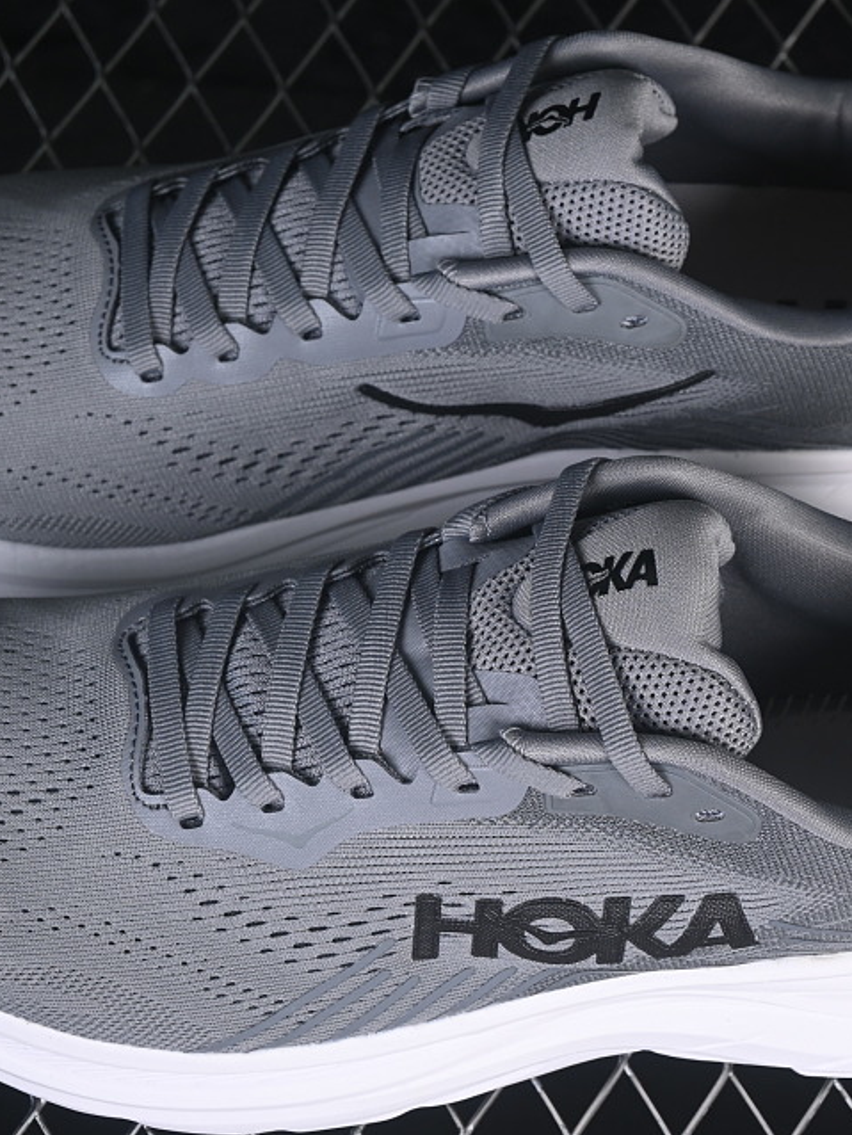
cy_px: 598
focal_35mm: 122
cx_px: 455
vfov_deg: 16.1
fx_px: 4001
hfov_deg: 12.2
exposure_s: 1/80
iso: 160
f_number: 7.1
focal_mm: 50
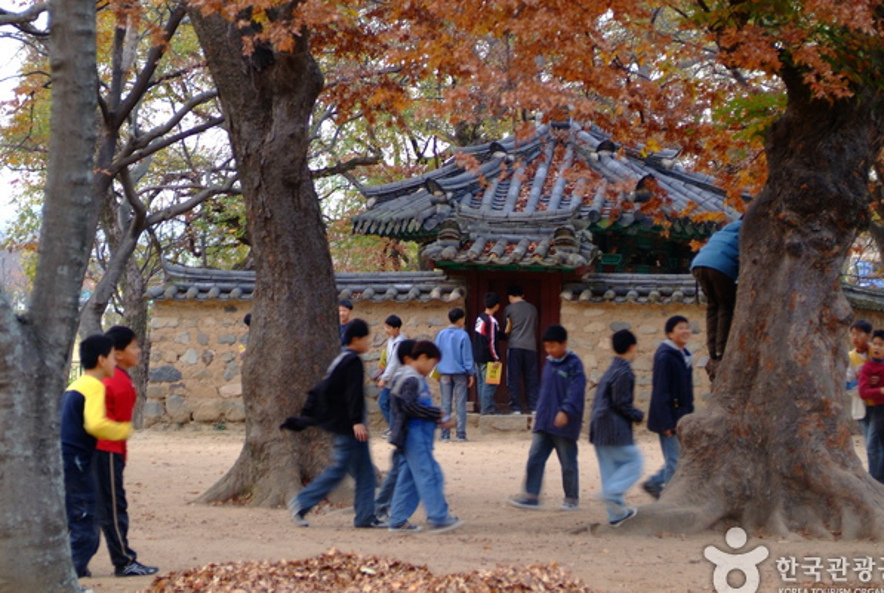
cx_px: 430
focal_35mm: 137
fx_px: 3369
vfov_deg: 10.0
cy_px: 276
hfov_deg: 14.9
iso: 400
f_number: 4.2
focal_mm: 78
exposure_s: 1/20
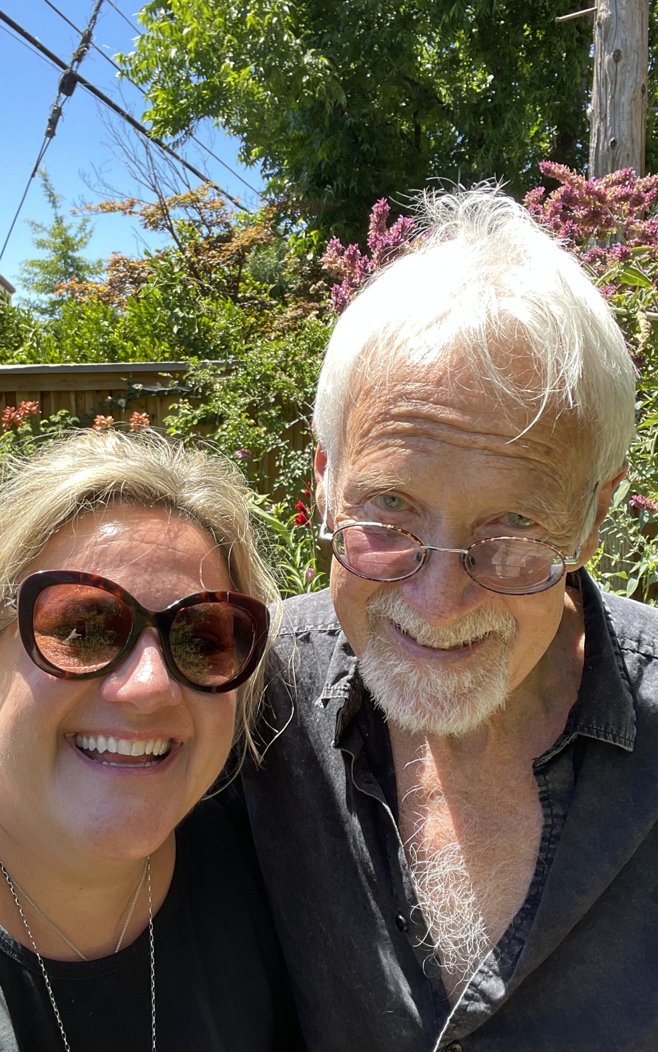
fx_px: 918
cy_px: 528
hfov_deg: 39.4
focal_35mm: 32
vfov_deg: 59.7
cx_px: 297
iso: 25
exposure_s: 1/139
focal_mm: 2.71
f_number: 2.2
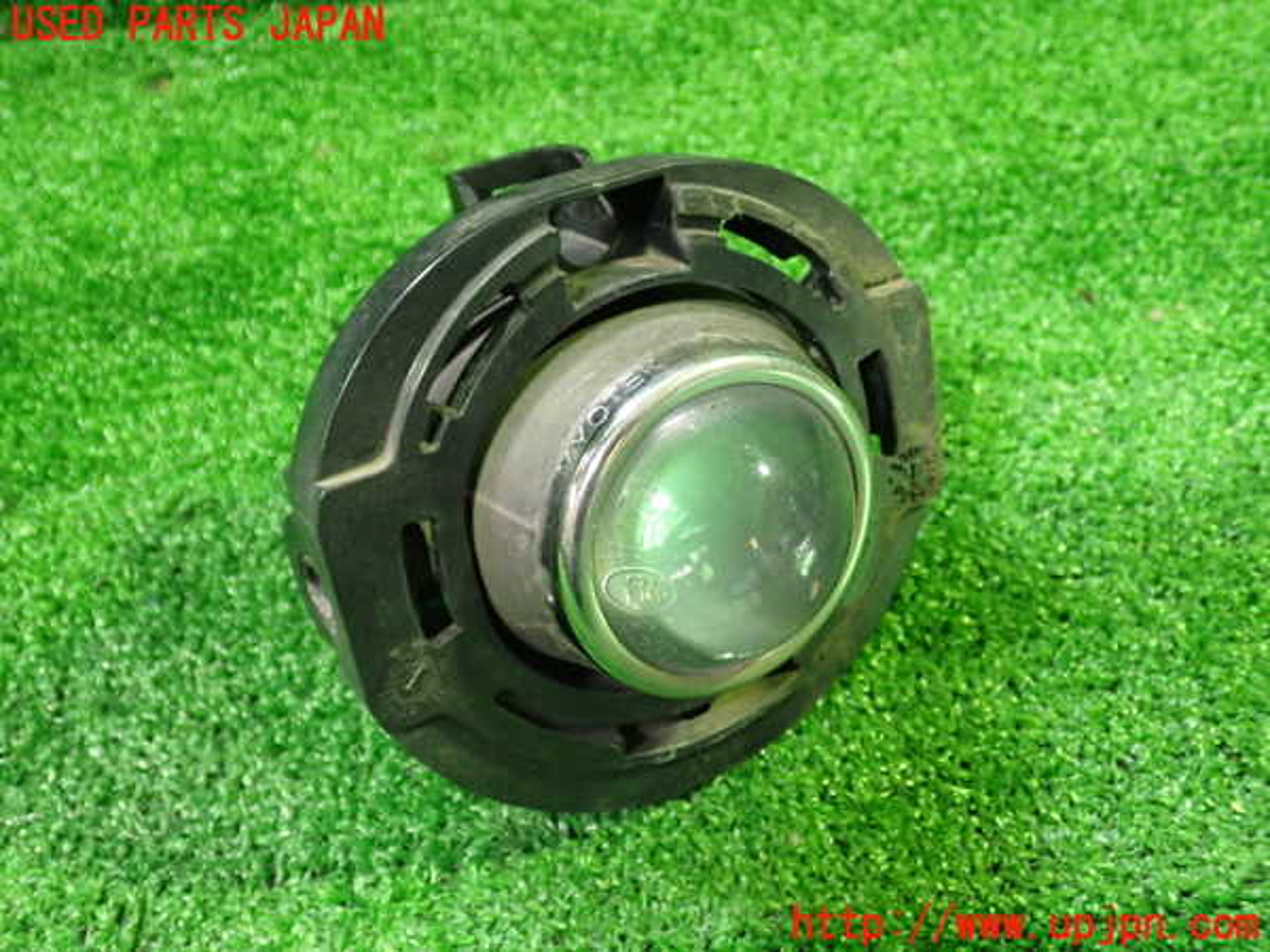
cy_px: 476
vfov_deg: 39.7
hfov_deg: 51.4
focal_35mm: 36
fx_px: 1321
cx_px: 635
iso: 800
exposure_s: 1/30
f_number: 2.5
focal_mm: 6.37
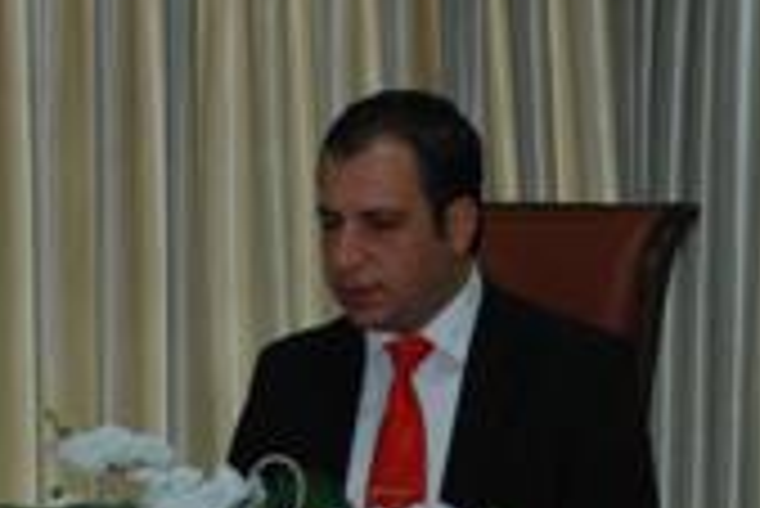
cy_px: 310
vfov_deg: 6.0
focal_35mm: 230
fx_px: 4860
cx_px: 166
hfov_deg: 8.9
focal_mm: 58
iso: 320
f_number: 5.3
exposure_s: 1/60
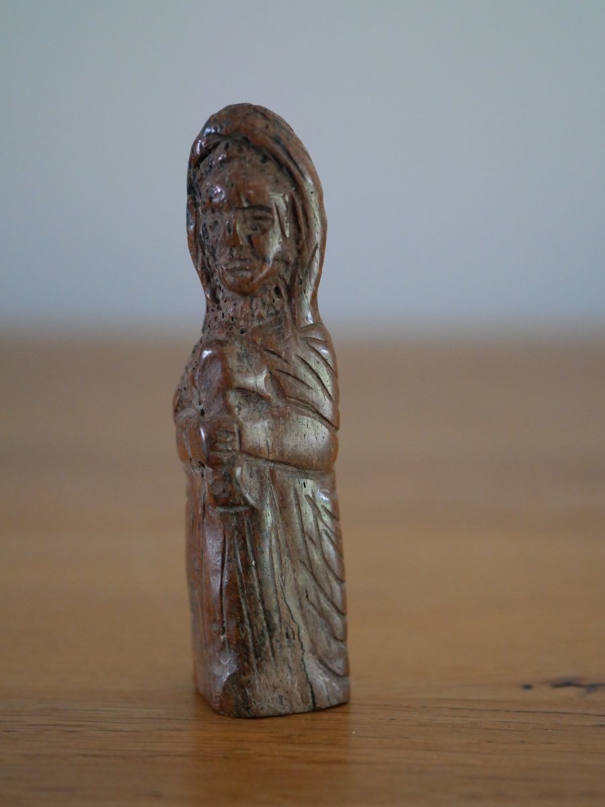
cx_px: 302
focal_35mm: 60
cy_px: 404
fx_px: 1398
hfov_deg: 24.4
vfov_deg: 32.2
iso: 3200
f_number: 2.8
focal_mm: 30
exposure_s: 1/40
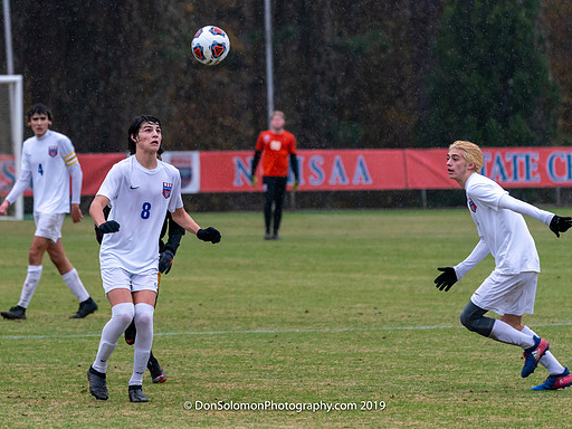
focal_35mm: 361
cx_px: 192
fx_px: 5965
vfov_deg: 4.1
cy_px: 180
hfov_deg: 5.5
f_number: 5.6
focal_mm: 241
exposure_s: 1/1000
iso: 2500
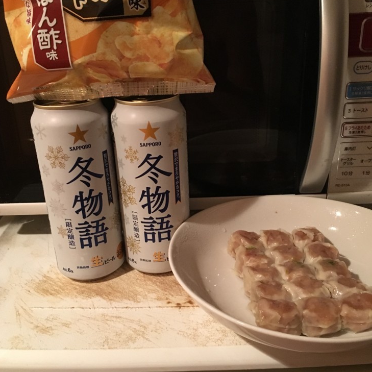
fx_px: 438
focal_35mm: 36
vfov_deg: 46.0
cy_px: 189
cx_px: 178
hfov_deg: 46.0
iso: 250
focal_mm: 4.15
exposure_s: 1/15
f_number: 2.2
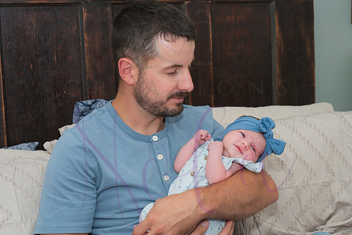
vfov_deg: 23.0
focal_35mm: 59
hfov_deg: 33.9
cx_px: 176
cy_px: 118
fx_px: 577
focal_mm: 59
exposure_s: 1/320
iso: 800
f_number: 9
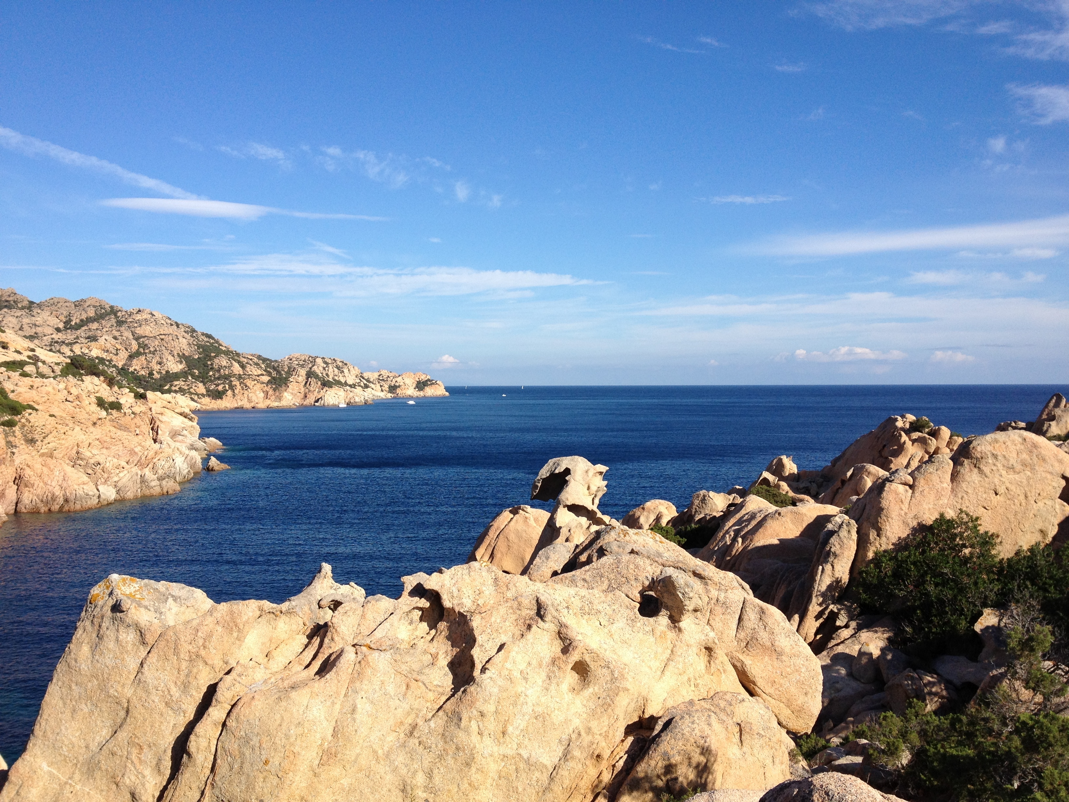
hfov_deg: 52.6
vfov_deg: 40.7
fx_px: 1081
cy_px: 401
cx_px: 534
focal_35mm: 35
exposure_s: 1/1905
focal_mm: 4.28
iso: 64
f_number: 2.4
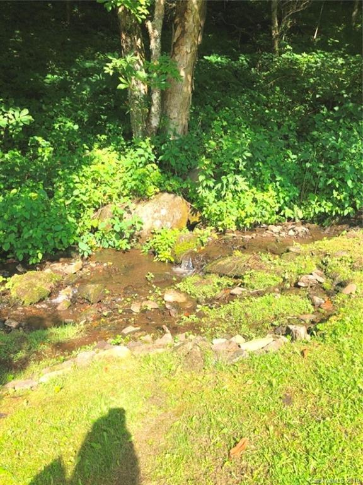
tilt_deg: -13.1
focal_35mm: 28
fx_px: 391
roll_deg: -1.7
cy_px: 242
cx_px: 182
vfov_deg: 63.4
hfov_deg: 49.7
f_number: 1.8
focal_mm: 3.99
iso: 20
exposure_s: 1/600
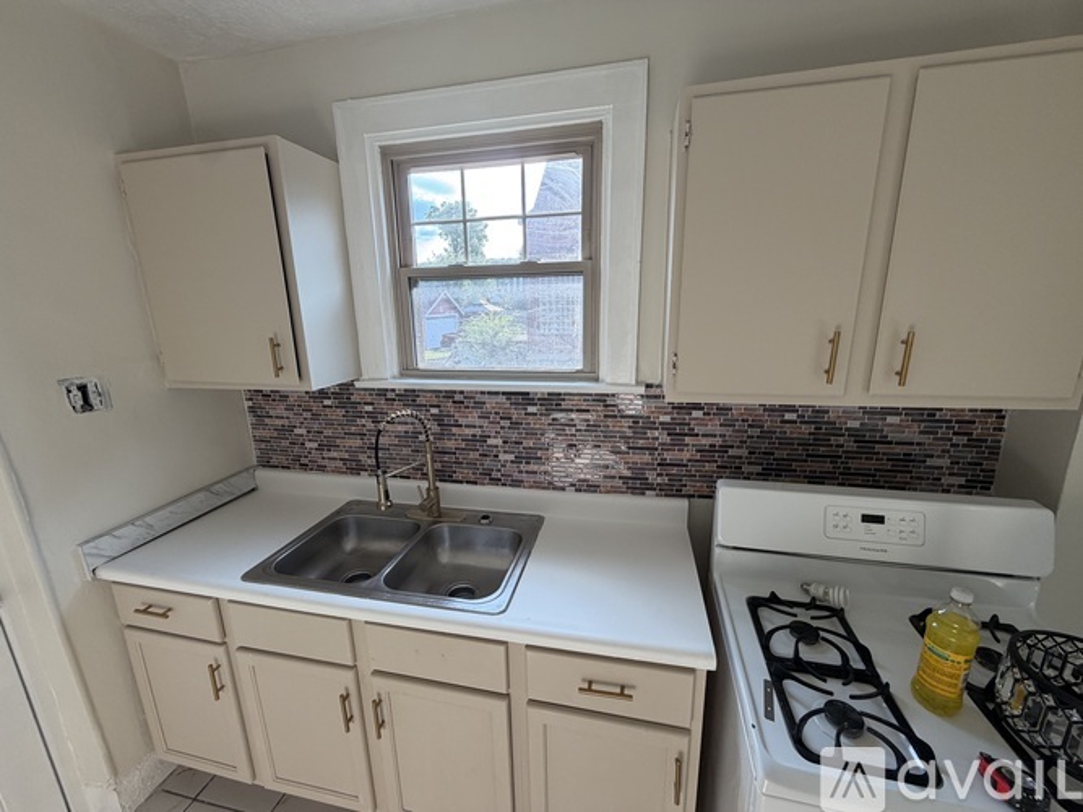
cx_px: 542
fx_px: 438
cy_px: 406
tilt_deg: -14.1
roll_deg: +0.9
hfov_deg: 102.1
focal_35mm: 14
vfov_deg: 85.7
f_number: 2.2
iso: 100
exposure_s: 1/121
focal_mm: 2.22
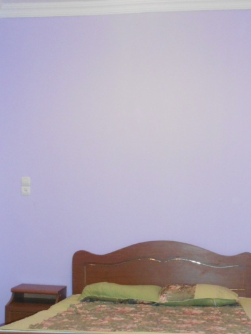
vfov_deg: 36.9
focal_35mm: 51
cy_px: 237
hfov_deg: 28.6
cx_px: 142
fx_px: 493
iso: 450
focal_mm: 4.6
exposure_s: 1/25
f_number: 3.2
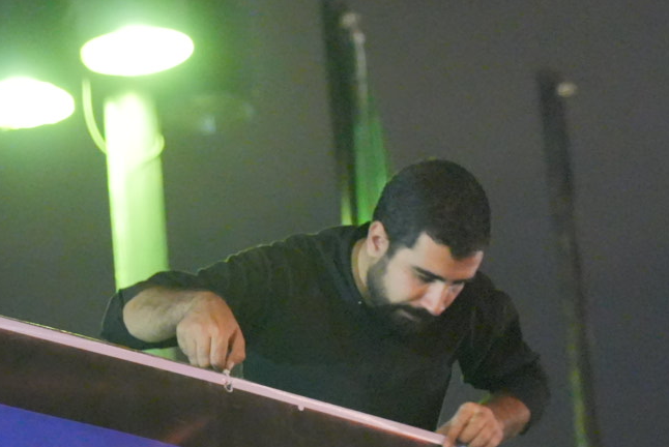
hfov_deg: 8.6
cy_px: 417
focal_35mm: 240
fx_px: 4464
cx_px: 284
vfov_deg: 5.7
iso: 12800
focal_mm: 96
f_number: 4
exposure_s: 1/50
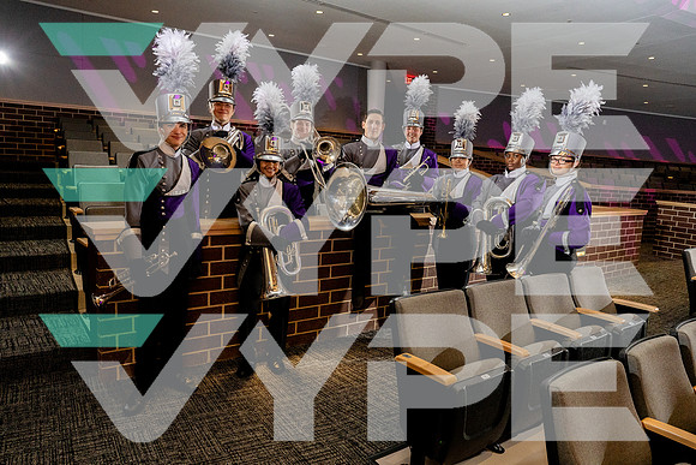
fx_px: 522
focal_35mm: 27
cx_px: 348
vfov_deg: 48.0
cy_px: 232
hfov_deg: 67.4
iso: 3200
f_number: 6.3
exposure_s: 1/250
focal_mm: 27
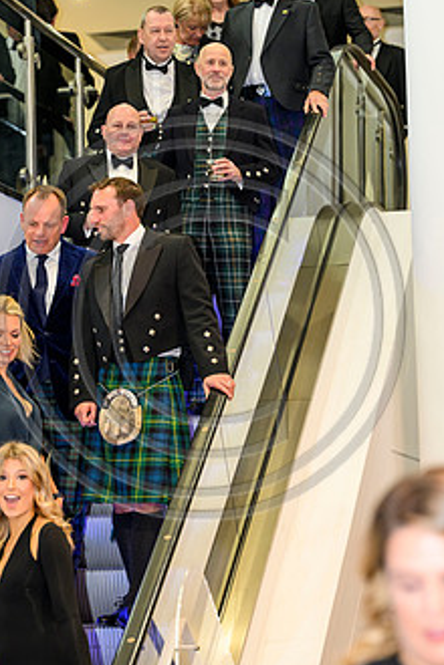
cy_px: 316
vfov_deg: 17.1
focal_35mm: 120
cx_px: 200
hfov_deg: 11.4
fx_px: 2220
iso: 2500
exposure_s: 1/160
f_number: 3.2
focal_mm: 88
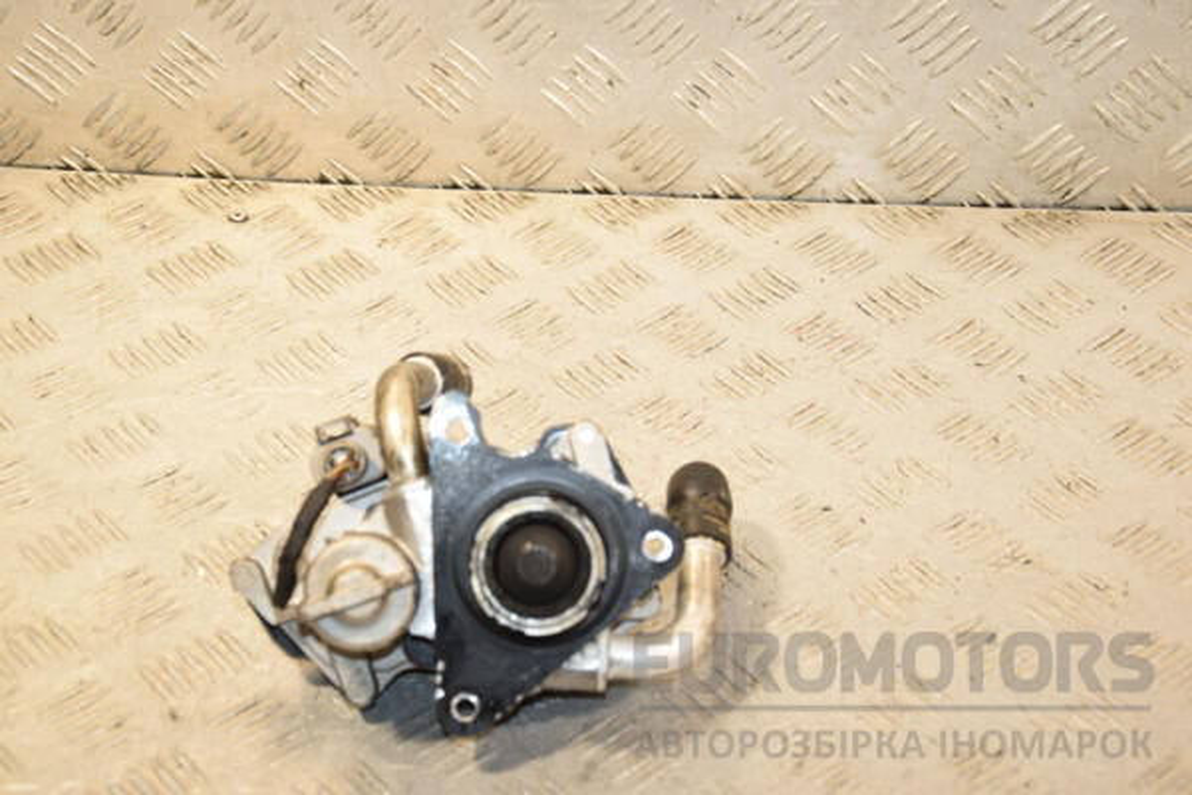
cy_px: 398
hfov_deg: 28.1
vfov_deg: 18.9
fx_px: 2384
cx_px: 596
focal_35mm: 72
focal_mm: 48
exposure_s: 1/200
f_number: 6.3
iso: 800
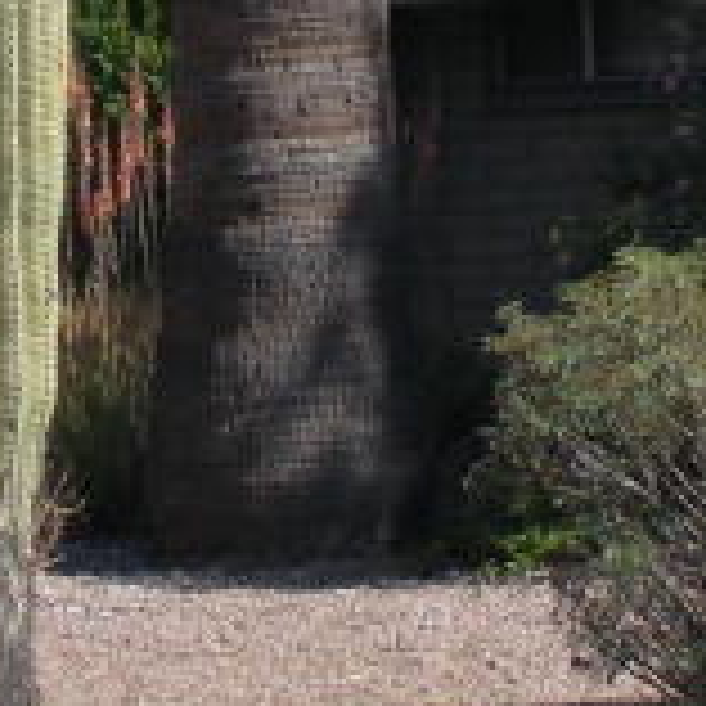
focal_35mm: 207
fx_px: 4776
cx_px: 202
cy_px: -396
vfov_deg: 8.3
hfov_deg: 8.4
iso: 64
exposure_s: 1/710
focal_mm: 6.3
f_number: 3.5
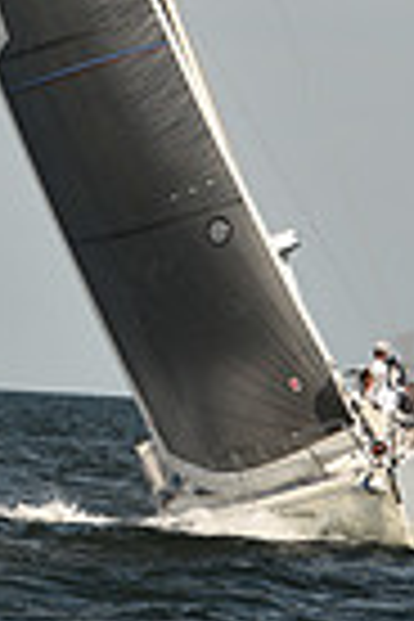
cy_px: -320
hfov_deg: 2.0
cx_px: 160
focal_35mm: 672
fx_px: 11591
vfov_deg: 3.1
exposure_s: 1/640
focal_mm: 160
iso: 250
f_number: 6.3
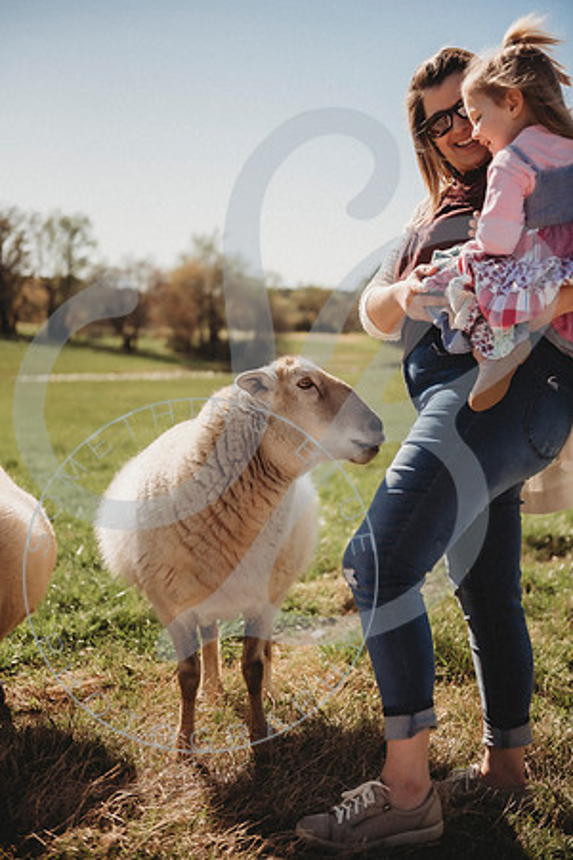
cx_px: 286
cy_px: 430
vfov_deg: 39.6
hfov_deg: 27.0
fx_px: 1194
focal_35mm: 50
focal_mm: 50
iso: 100
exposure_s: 1/2500
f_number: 2.8
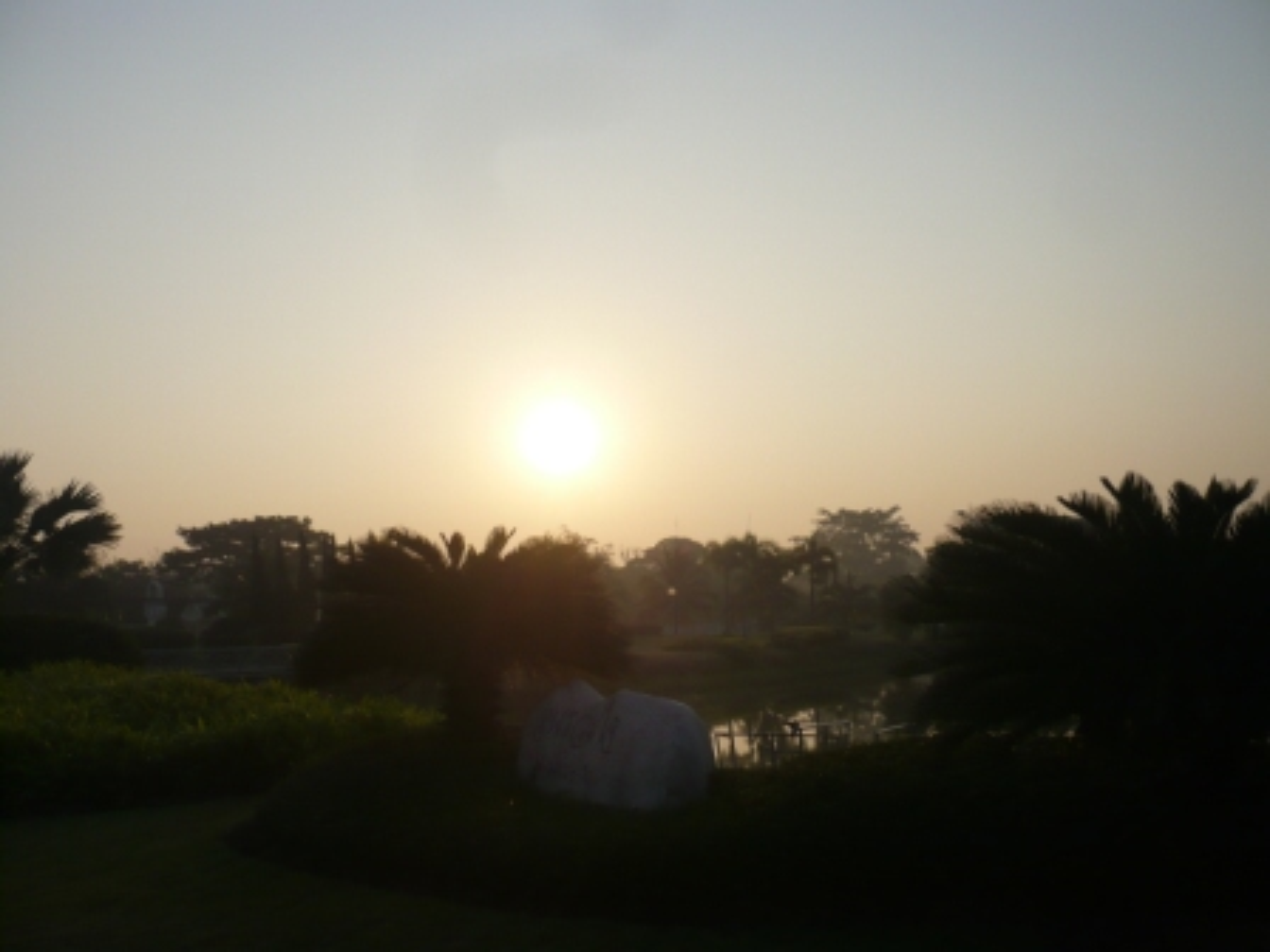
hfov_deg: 52.6
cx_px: 635
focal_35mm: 35
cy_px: 476
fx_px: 1284
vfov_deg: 40.7
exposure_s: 1/400
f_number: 8
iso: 100
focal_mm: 5.8
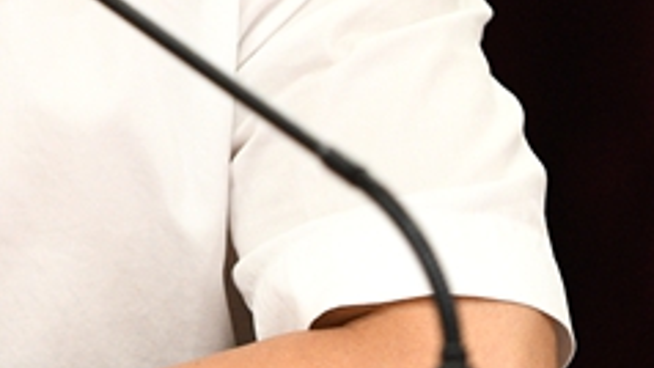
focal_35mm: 534
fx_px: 9262
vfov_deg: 2.3
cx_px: -173
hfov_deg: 4.0
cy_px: -247
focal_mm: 135
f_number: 2.8
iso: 2500
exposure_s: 1/80
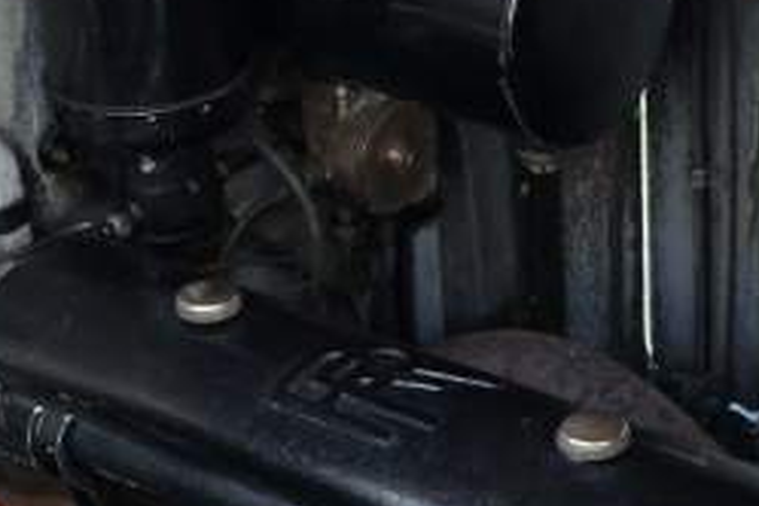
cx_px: 448
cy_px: 930
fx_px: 2930
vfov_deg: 9.4
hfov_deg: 14.8
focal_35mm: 139
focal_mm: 11
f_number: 3.5
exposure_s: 1/80
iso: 125
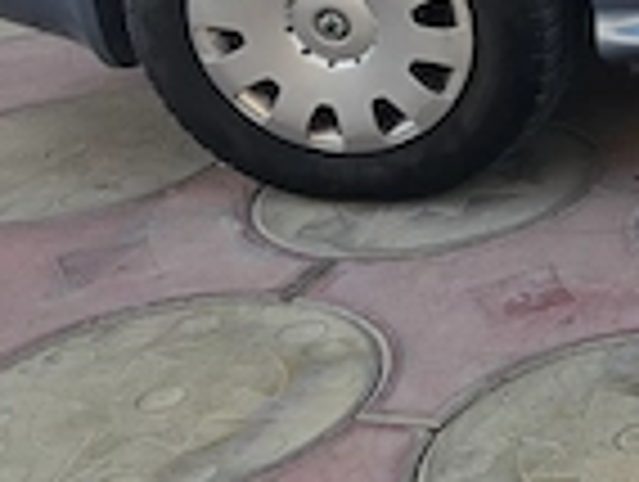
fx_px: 1794
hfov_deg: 15.5
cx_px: 1328
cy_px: -149
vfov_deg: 14.6
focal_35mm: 97
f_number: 1.7
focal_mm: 6.3
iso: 50
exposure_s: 1/359
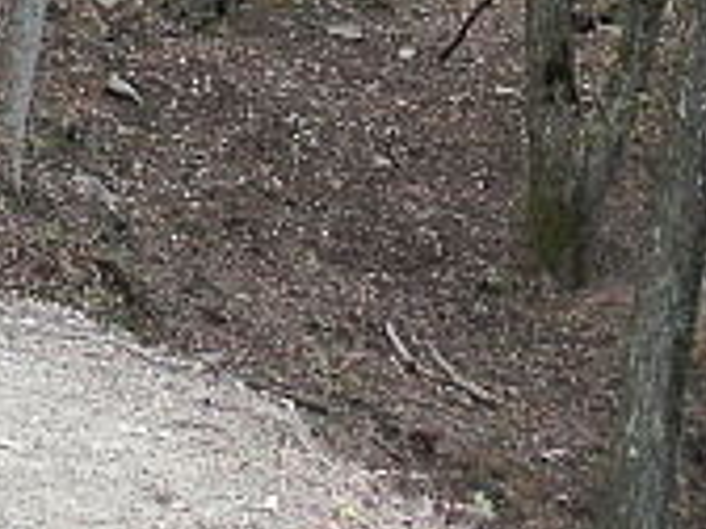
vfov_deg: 7.6
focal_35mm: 190
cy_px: -374
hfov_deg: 10.0
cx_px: -450
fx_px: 3875
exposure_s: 1/60
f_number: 3.5
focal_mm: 7.2
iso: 200
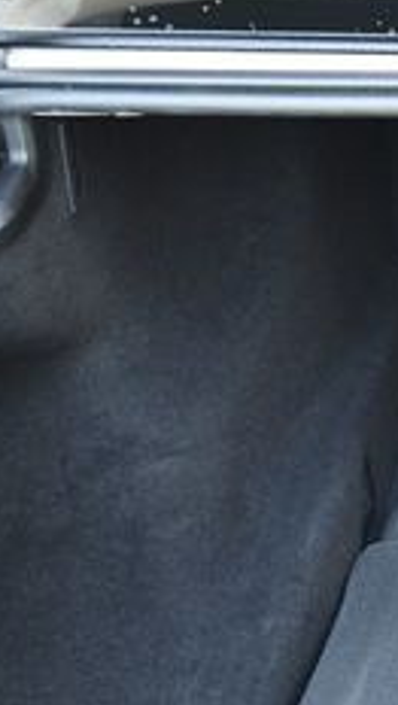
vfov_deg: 20.5
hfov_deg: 10.7
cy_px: 435
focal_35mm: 104
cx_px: 805
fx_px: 1946
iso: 1000
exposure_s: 1/125
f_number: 3.5
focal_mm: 18
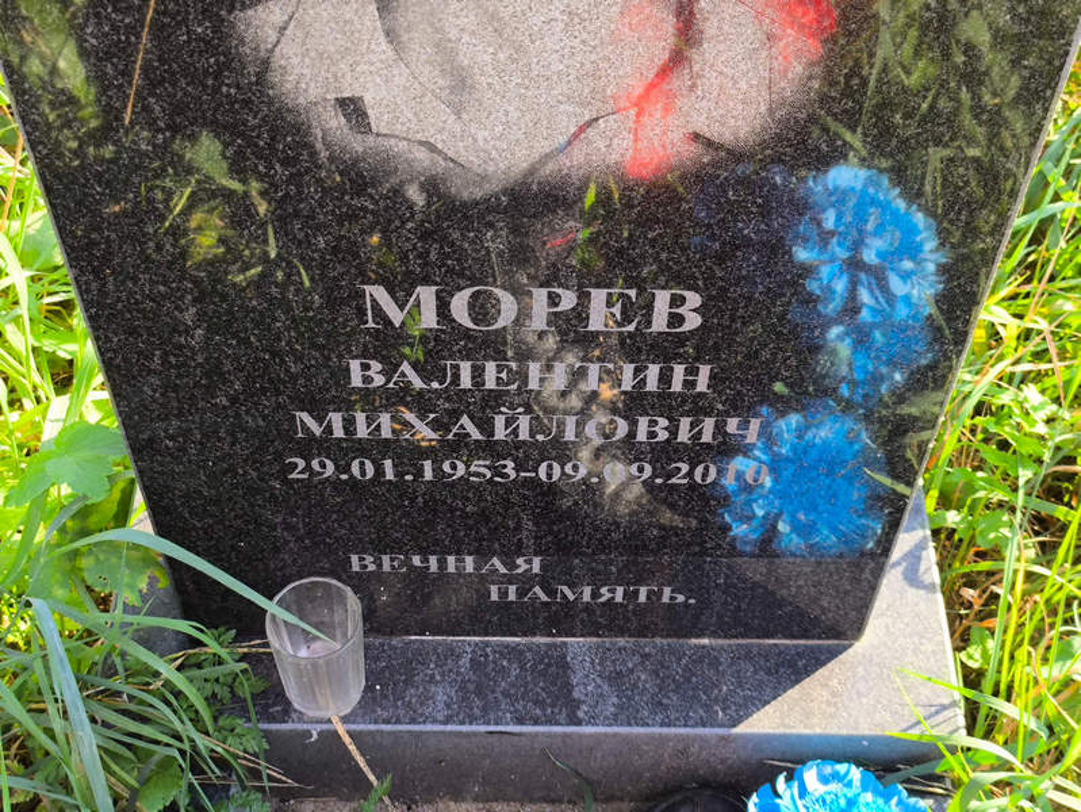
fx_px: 1562
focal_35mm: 50
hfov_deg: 38.2
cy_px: 406
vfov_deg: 29.1
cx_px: 540
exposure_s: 1/128
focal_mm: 4.71
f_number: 1.7
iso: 50
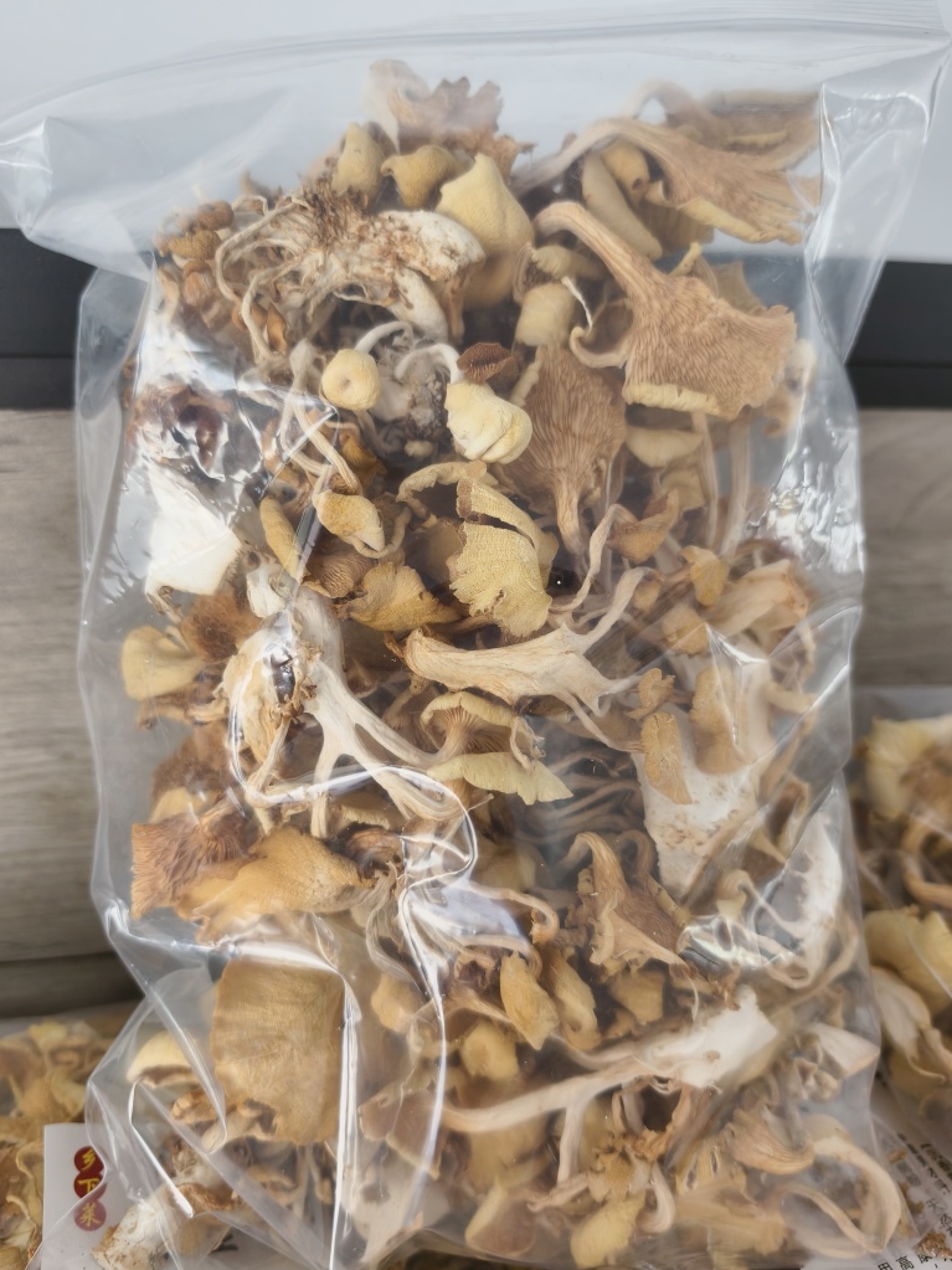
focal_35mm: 24
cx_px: 470
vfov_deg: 71.6
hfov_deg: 56.8
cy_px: 652
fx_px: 880
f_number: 1.57
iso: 138
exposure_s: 1/100
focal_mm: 5.6
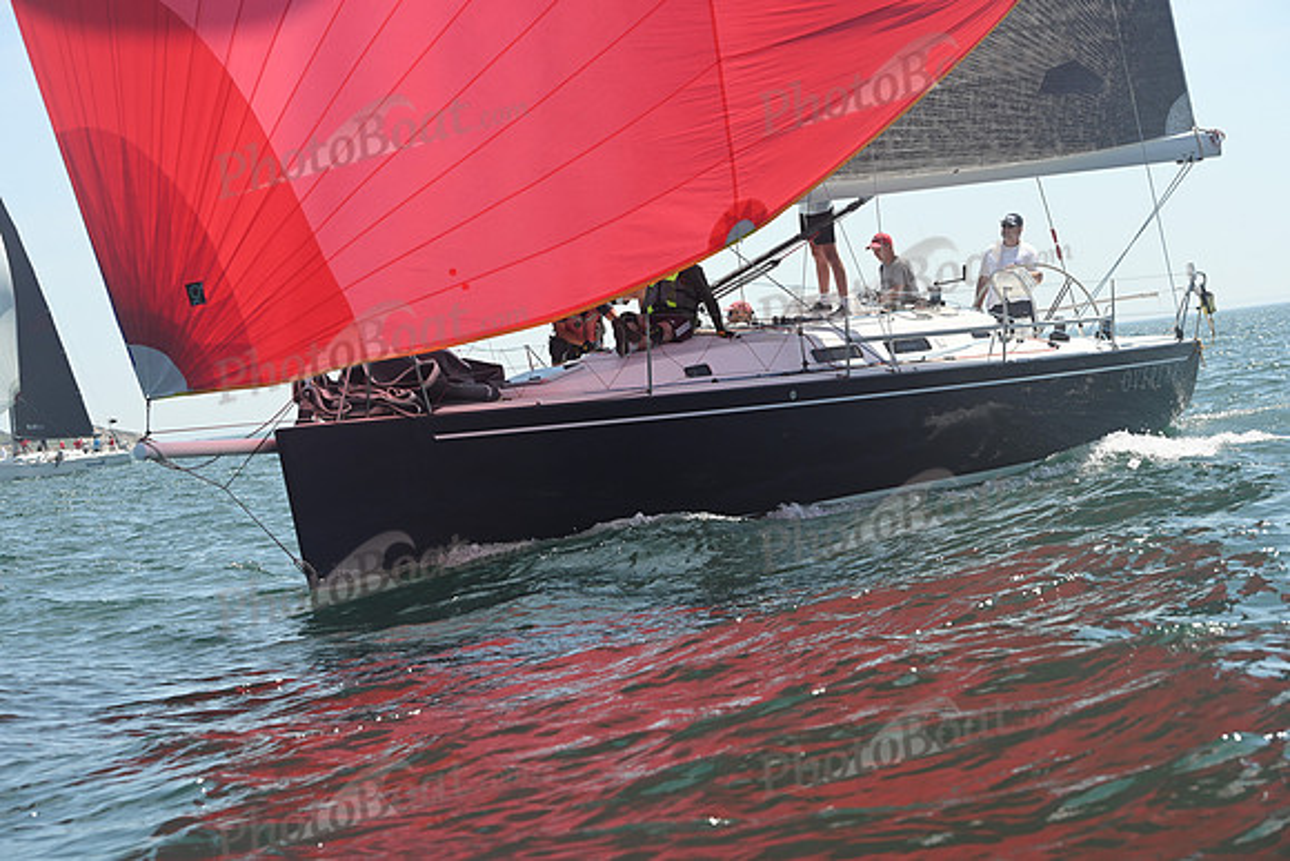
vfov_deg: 13.7
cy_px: 430
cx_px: 645
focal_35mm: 100
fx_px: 3584
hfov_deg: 20.4
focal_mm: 100
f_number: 6.3
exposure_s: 1/1000
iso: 320
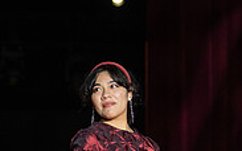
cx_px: 146
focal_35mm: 283
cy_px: 229
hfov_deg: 7.4
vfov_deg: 4.6
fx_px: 1865
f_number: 2.8
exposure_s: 1/800
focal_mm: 70
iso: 500
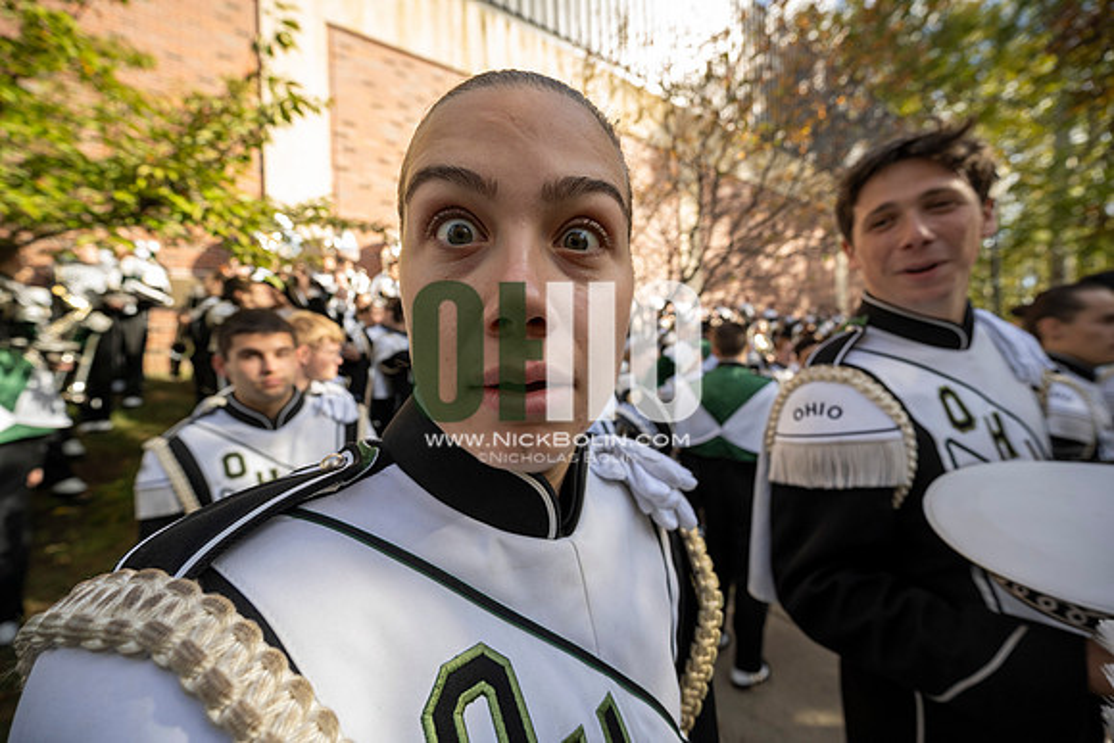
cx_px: 557
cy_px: 372
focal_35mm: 14
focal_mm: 14
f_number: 4.5
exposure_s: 1/500
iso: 250
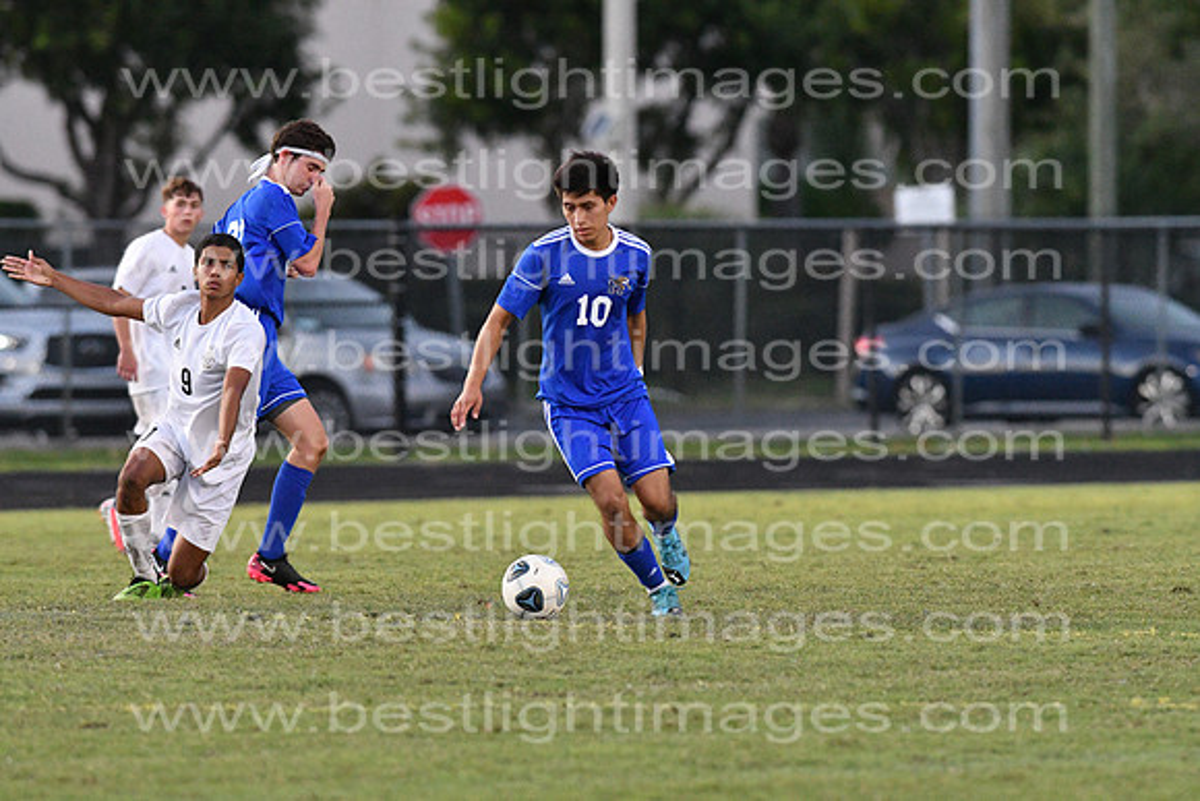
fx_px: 15003
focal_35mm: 450
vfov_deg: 3.1
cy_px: 400
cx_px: 600
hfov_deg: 4.6
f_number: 4
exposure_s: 1/800
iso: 6400
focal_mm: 300
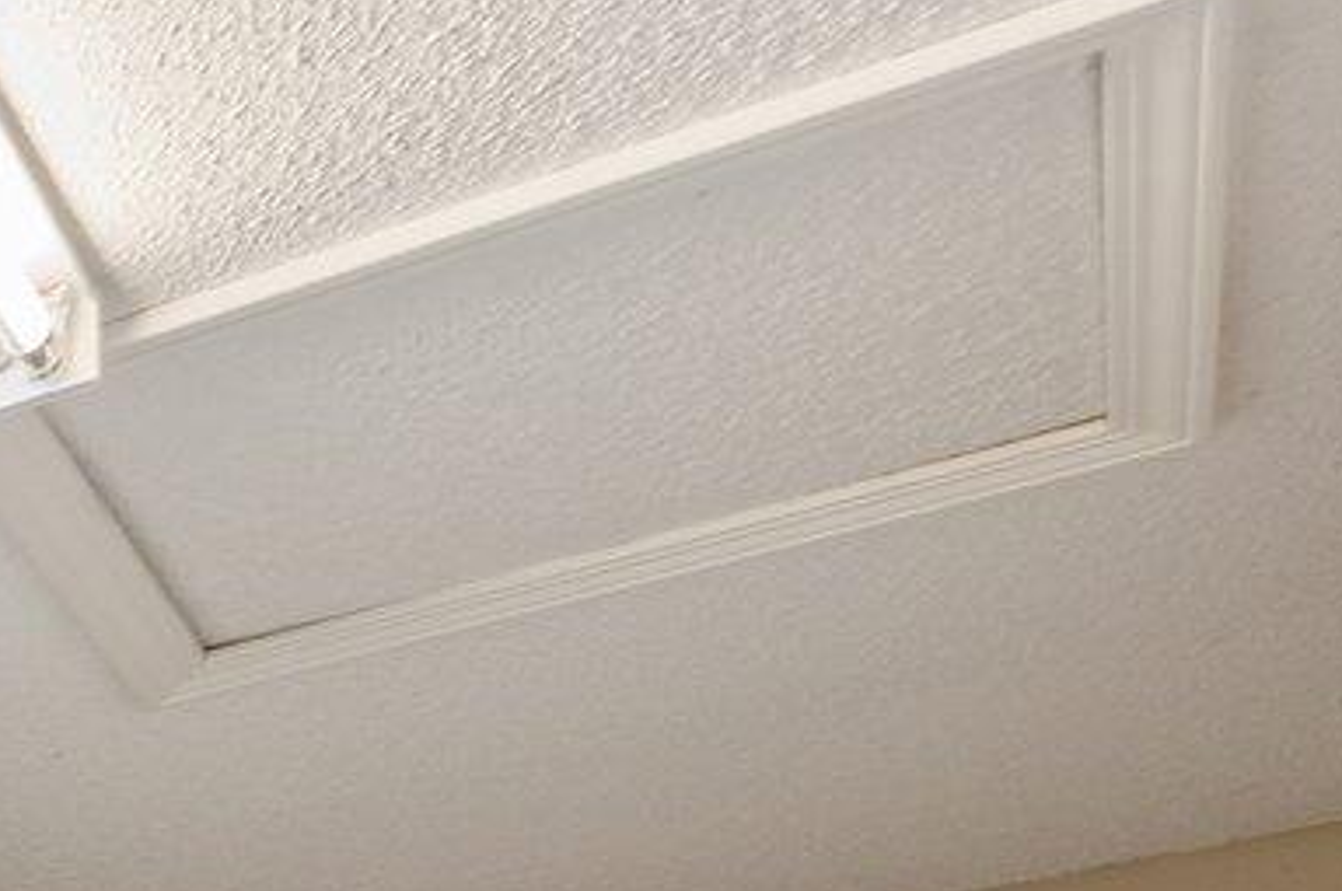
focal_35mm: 80
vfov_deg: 13.2
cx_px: -1545
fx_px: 2978
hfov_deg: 16.7
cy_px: 2062
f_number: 9
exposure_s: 1/8
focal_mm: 15
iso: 125
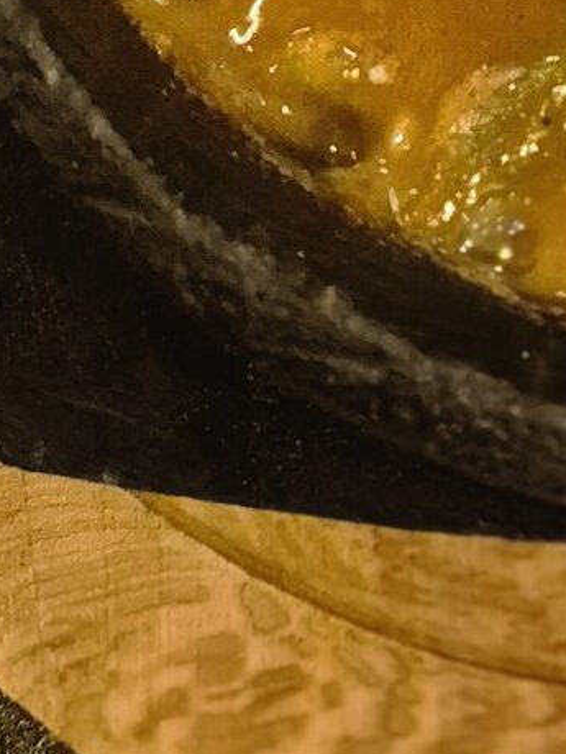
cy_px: -744
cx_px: 828
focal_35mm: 100
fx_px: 2180
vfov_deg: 15.7
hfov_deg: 13.9
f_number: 1.8
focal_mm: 5.4
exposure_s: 1/50
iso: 1600
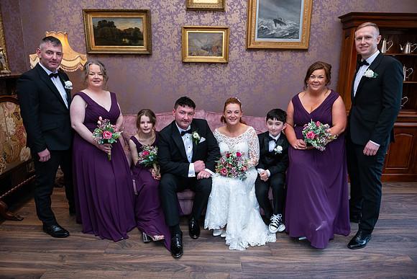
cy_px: 140
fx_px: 283
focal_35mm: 24
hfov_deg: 72.8
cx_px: 208
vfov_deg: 52.4
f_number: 3.5
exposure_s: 1/160
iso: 800
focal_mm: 24
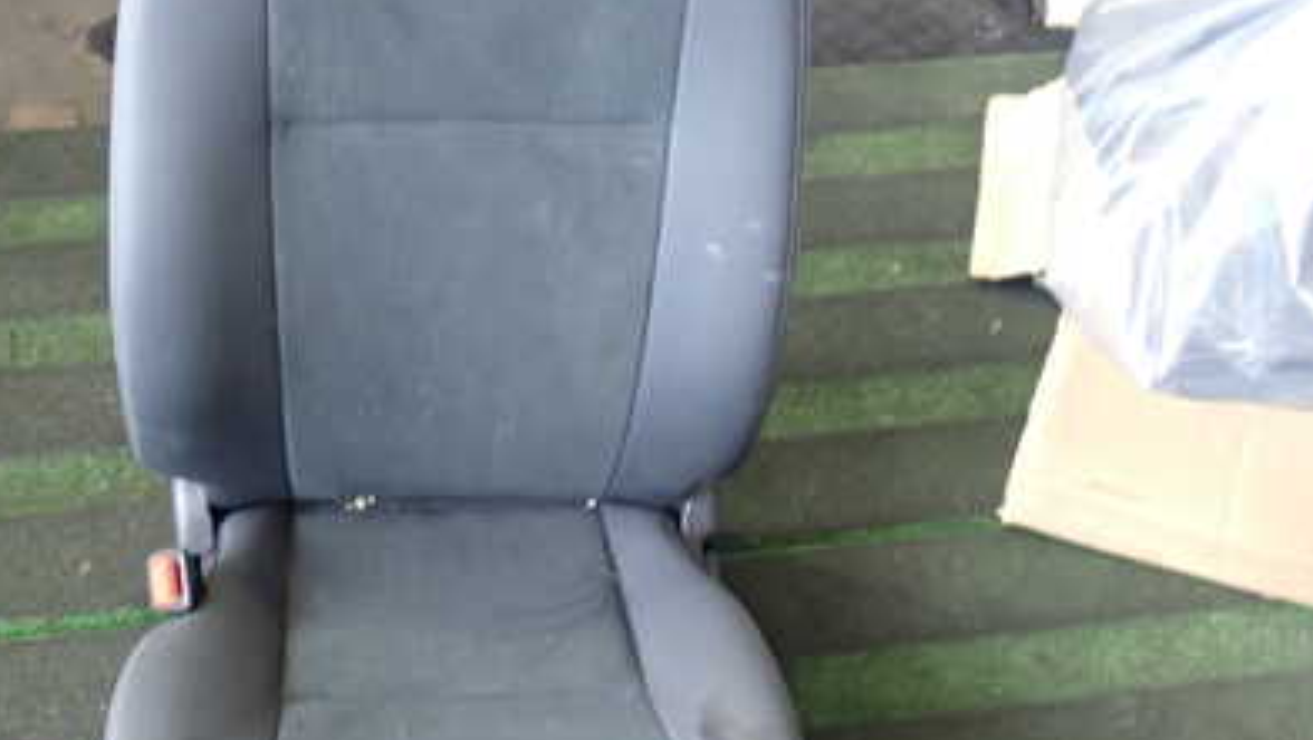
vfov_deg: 24.0
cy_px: 445
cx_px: 479
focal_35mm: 50
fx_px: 1742
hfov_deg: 41.0
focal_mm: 5.4
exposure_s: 1/30
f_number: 2.3
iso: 250
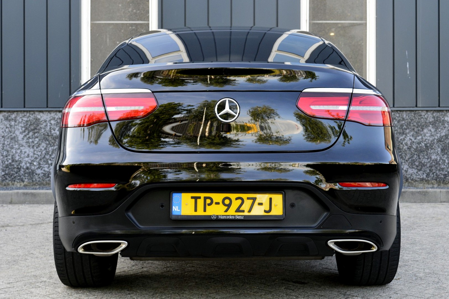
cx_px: 224
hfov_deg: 35.1
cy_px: 150
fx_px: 710
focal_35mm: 57
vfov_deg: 23.7
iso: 400
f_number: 8
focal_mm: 38
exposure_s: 1/60
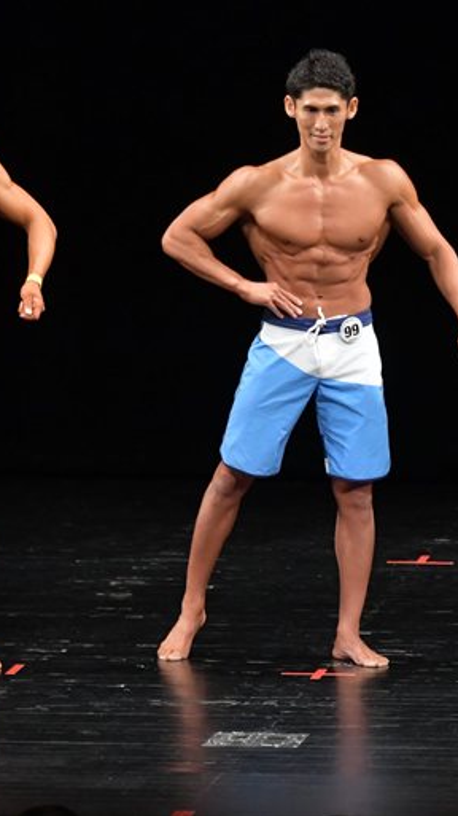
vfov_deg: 6.1
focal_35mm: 356
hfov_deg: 3.4
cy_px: 407
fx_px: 7697
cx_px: 341
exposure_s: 1/400
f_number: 5.6
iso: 3200
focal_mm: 150
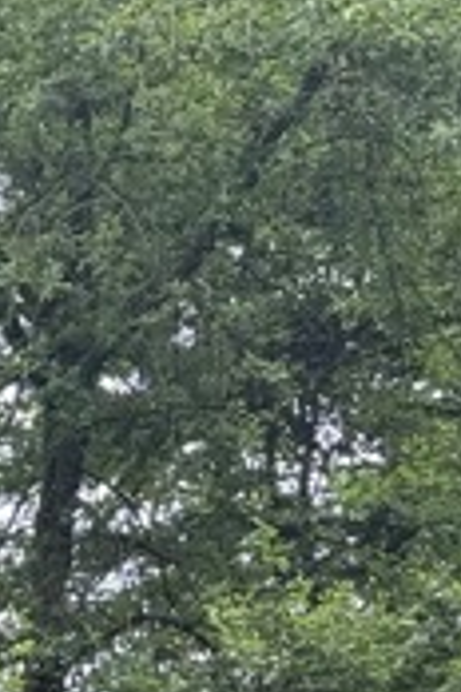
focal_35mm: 147
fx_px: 2823
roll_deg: -0.4
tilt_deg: +3.1
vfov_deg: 12.2
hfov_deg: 8.8
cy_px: 1444
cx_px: -453
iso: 80
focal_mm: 6.76
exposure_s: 1/288
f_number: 1.78
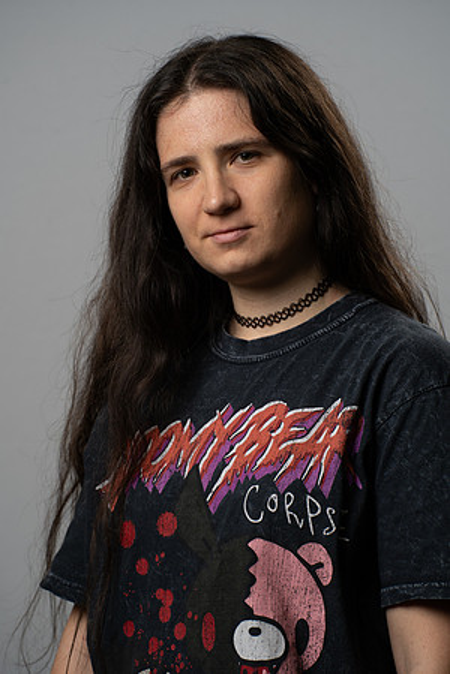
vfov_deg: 11.4
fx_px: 3375
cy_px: 337
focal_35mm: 180
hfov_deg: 7.6
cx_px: 225
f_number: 7.1
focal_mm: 180
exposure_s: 1/160
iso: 160
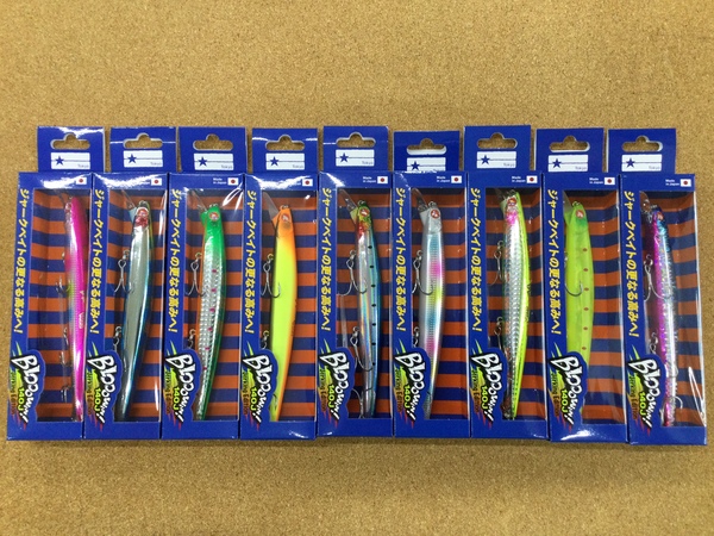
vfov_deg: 45.4
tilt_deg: -85.5
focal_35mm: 31
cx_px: 357
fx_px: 639
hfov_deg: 58.4
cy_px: 268
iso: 32
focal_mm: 3.3
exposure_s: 1/30
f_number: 2.4
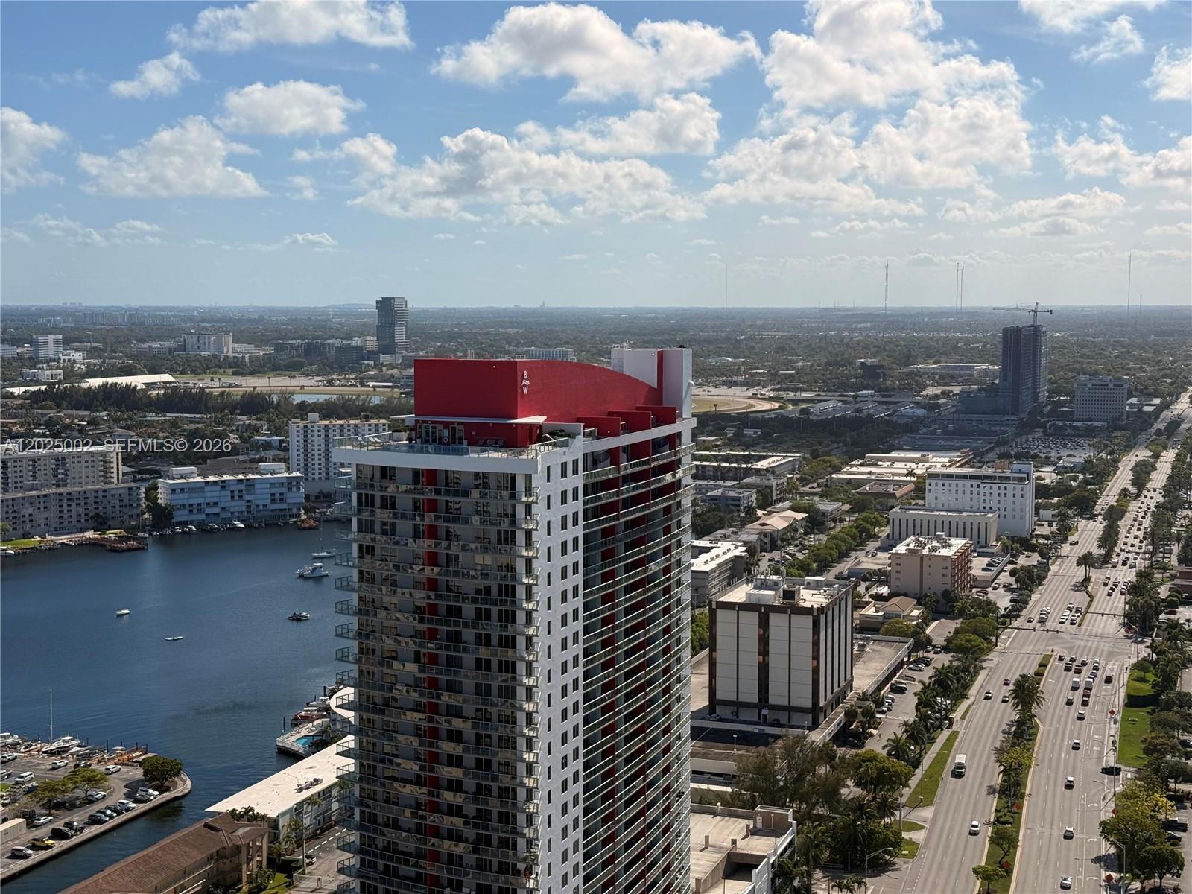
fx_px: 1653
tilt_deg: -5.0
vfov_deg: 30.3
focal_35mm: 48
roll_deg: -0.1
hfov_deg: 39.7
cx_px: 596
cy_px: 447
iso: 80
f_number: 1.78
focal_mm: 6.76
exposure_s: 1/11364
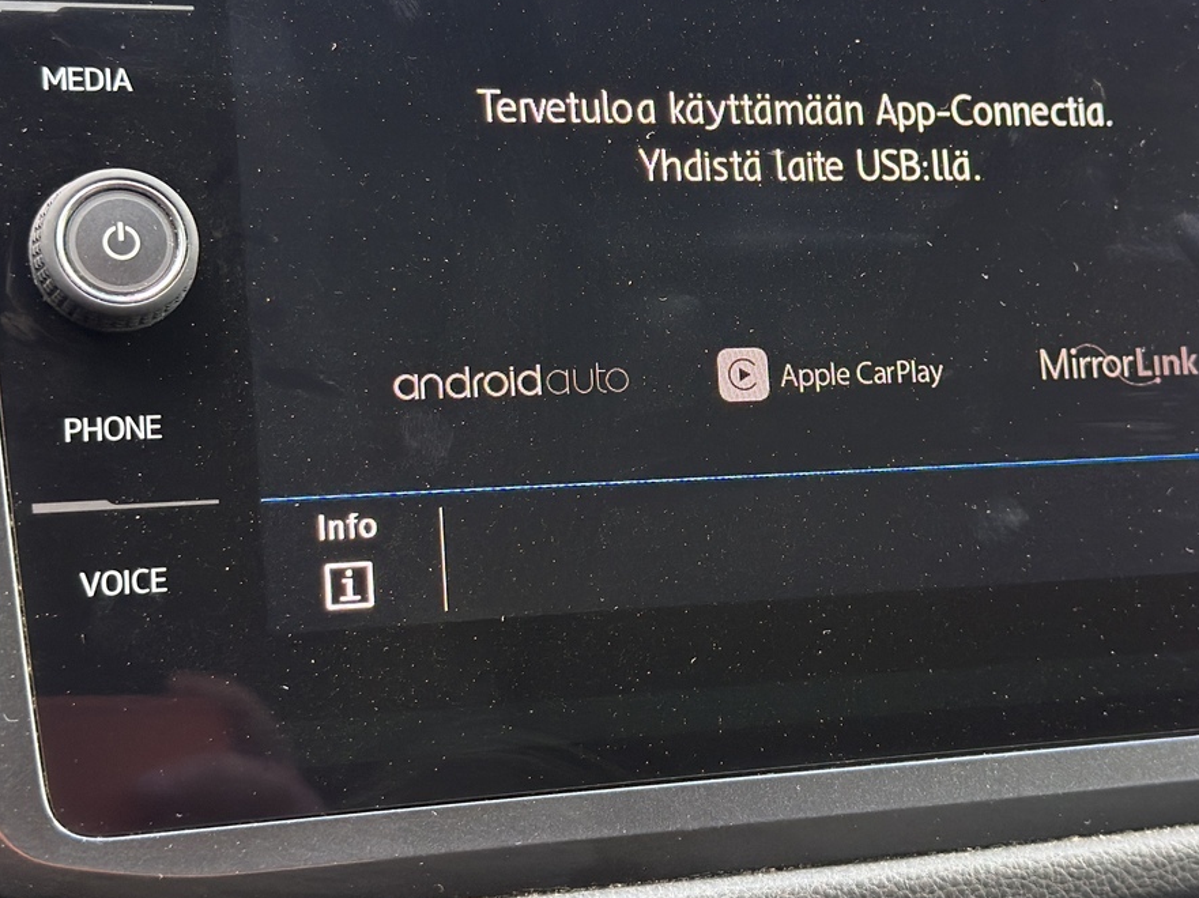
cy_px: 325
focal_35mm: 72
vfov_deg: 20.4
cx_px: 783
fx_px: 2493
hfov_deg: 26.9
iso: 200
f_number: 1.78
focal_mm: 6.76
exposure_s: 1/105
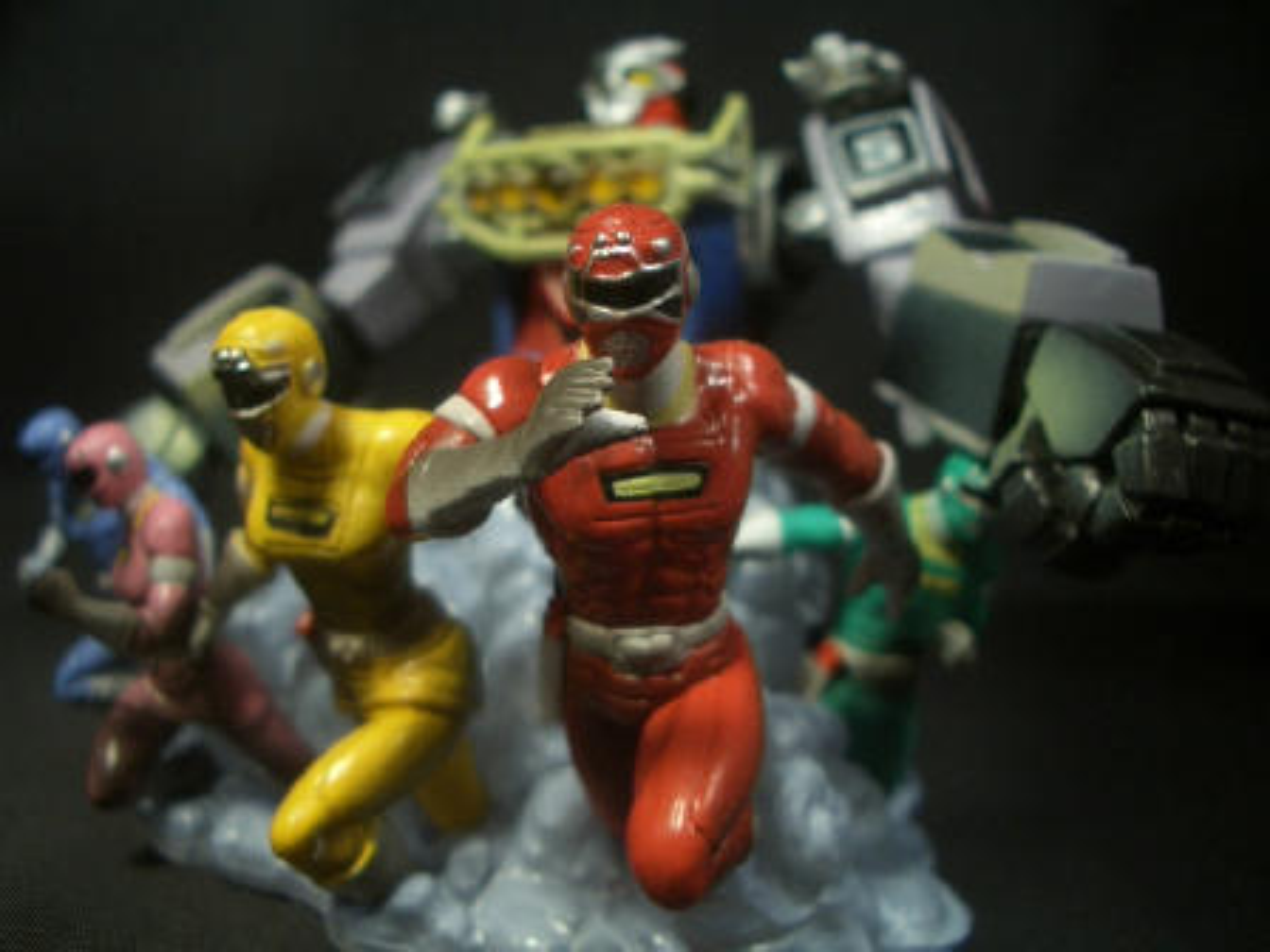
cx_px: 635
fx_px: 1284
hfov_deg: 52.6
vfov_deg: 40.7
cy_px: 476
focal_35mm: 35
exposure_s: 1/160
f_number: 2.6
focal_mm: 5.8
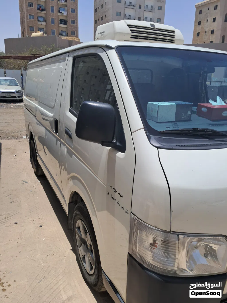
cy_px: 152
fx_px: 236
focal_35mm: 27
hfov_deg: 51.4
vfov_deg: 65.3
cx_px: 114
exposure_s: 1/958
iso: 50
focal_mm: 4
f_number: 1.8
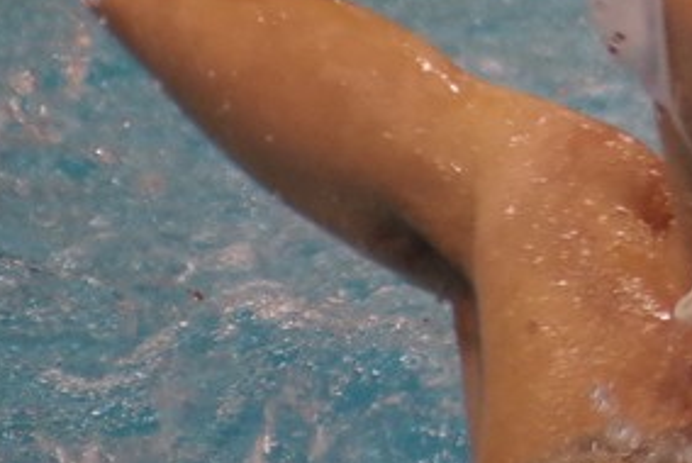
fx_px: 20742
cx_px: 880
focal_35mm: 1078
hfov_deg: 1.9
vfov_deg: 1.3
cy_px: -102
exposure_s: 1/200
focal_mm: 200
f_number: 4
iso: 1600
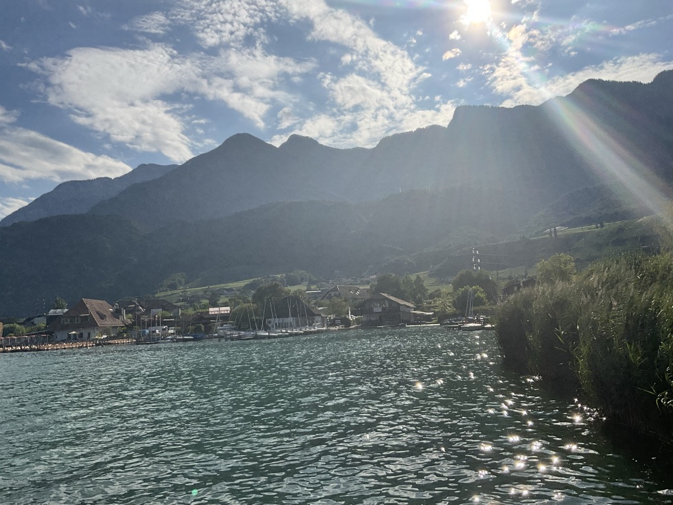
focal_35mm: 29
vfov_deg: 48.2
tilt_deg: +6.4
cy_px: 252
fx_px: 564
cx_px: 336
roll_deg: +3.0
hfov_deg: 61.7
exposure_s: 1/6536
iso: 16
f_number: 1.8
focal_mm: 3
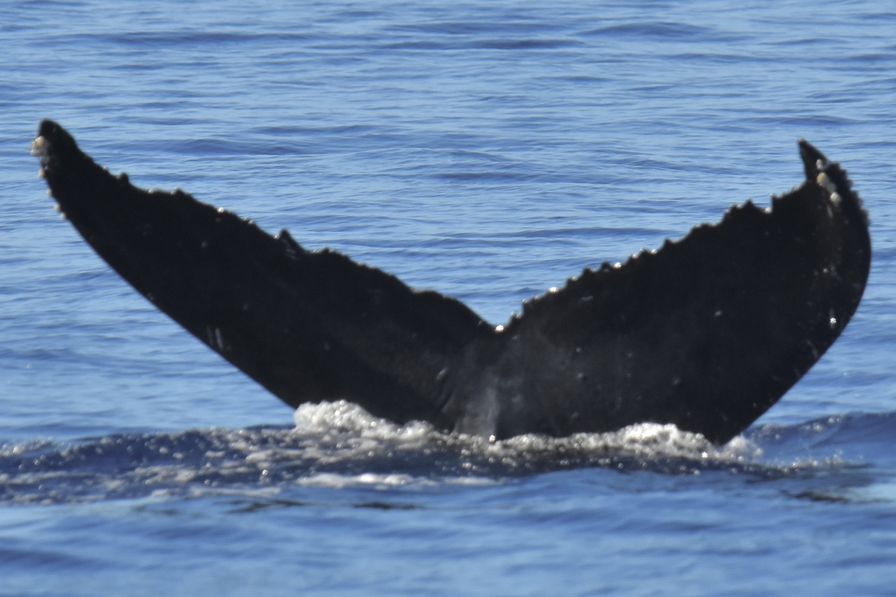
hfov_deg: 2.9
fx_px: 17919
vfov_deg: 1.9
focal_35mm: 720
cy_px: 298
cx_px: 448
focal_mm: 480
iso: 800
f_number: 6.3
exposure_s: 1/2500
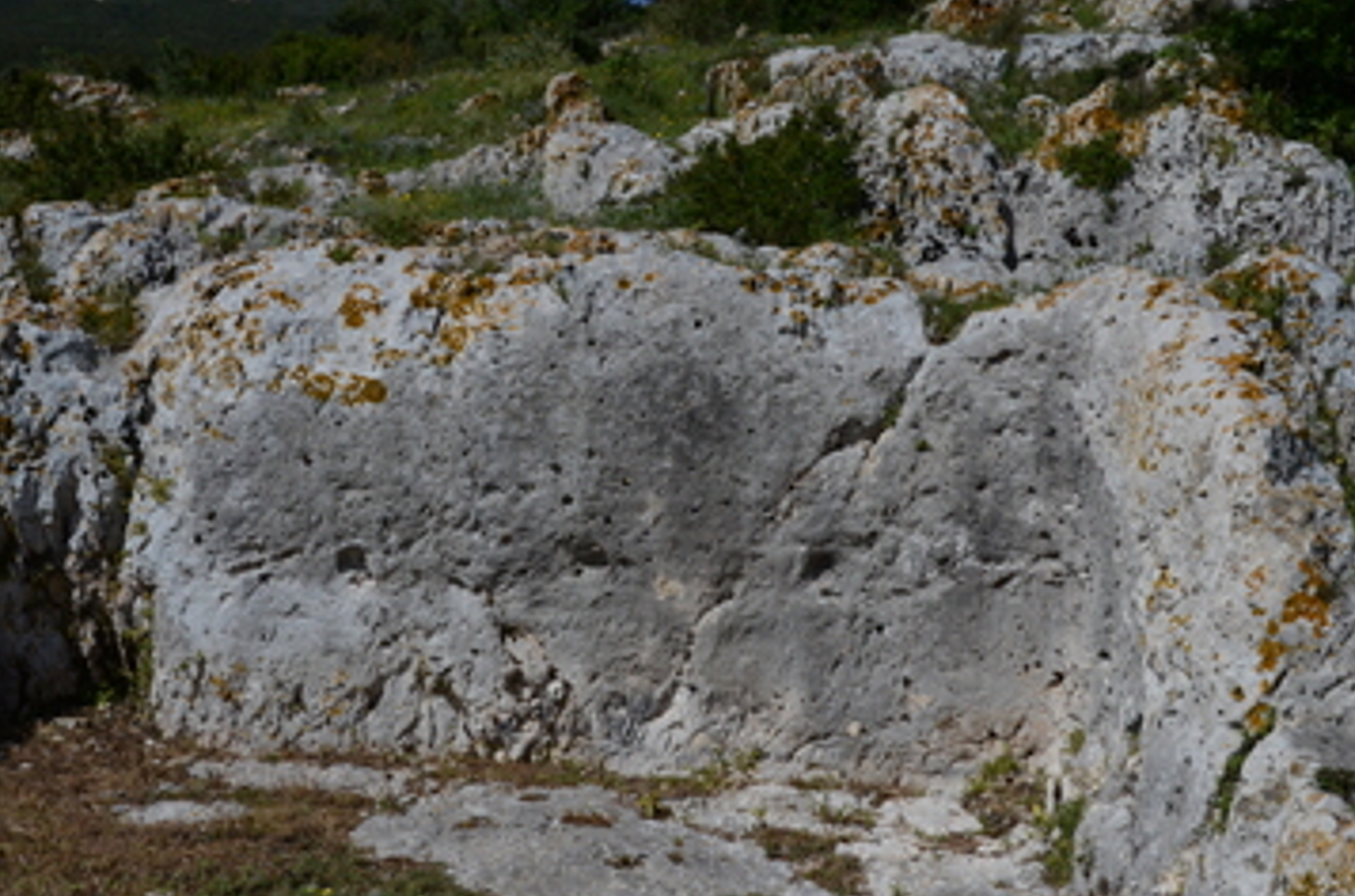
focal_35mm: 48
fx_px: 1802
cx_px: 638
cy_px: 492
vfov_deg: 27.9
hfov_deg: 41.2
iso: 1000
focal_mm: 26
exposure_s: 1/1250
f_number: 18
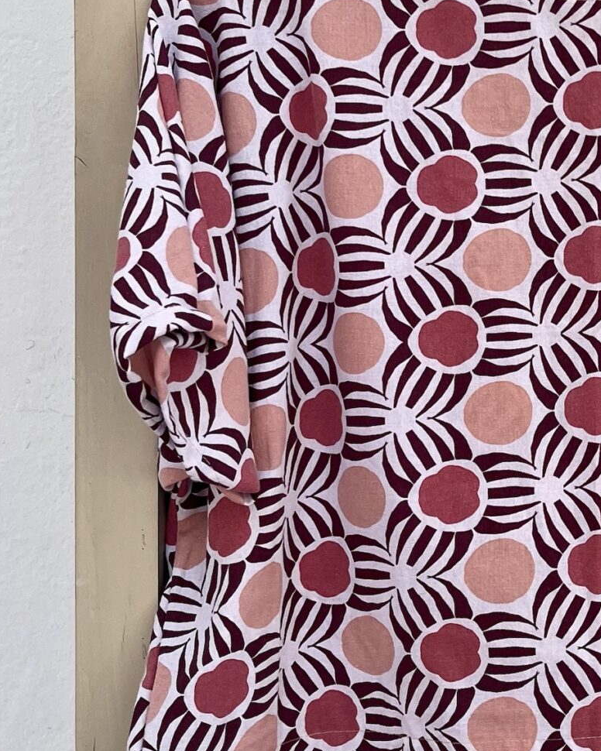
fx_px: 1490
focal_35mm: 67
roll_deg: +0.8
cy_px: 277
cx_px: 587
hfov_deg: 22.0
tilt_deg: -6.0
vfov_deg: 28.2
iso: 50
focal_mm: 5.1
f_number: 1.6
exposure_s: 1/544
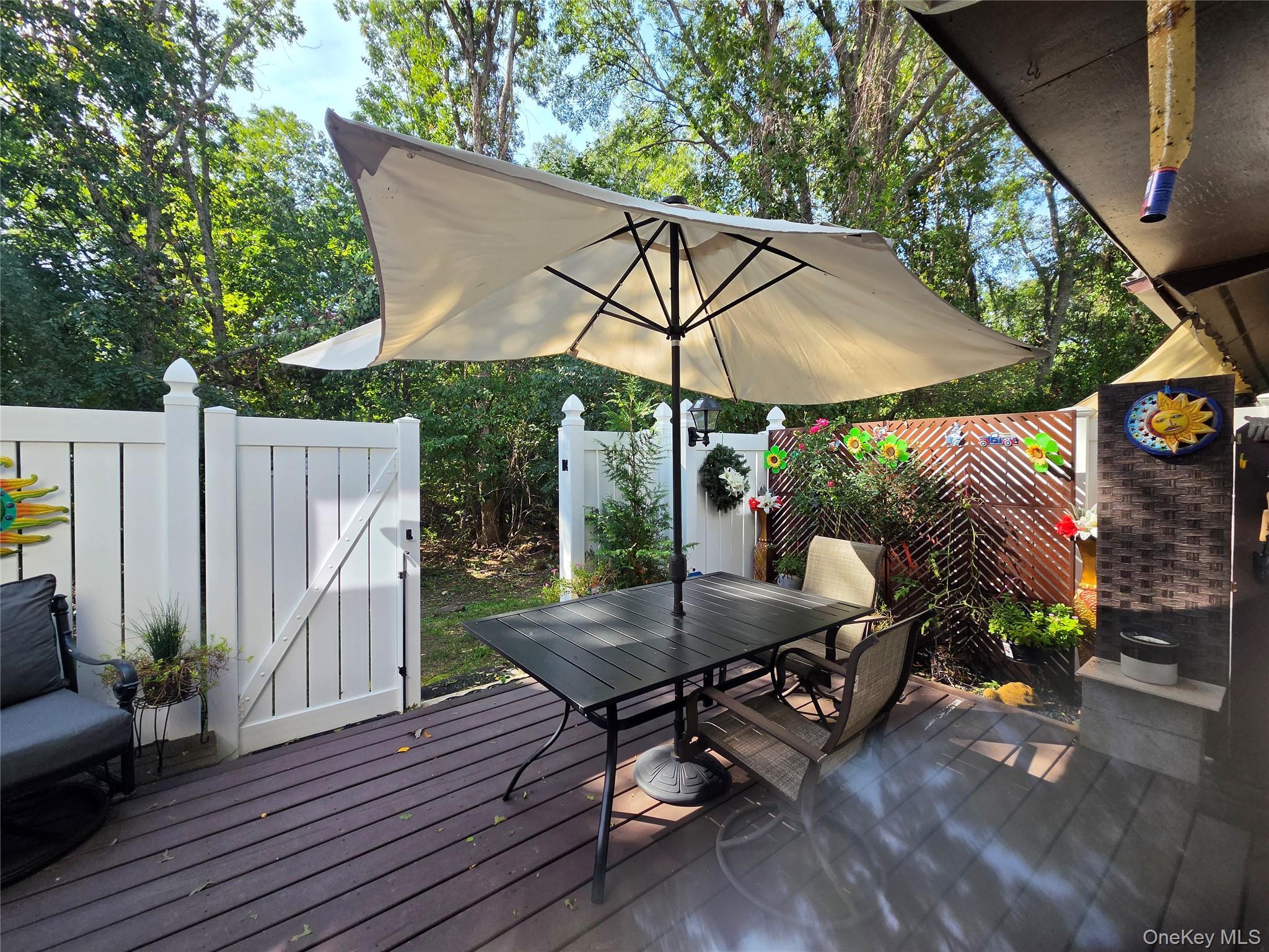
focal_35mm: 13
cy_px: 476
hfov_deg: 106.2
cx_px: 634
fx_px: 477
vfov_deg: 89.9
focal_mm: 2.2
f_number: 2.2
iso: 100
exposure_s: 1/937
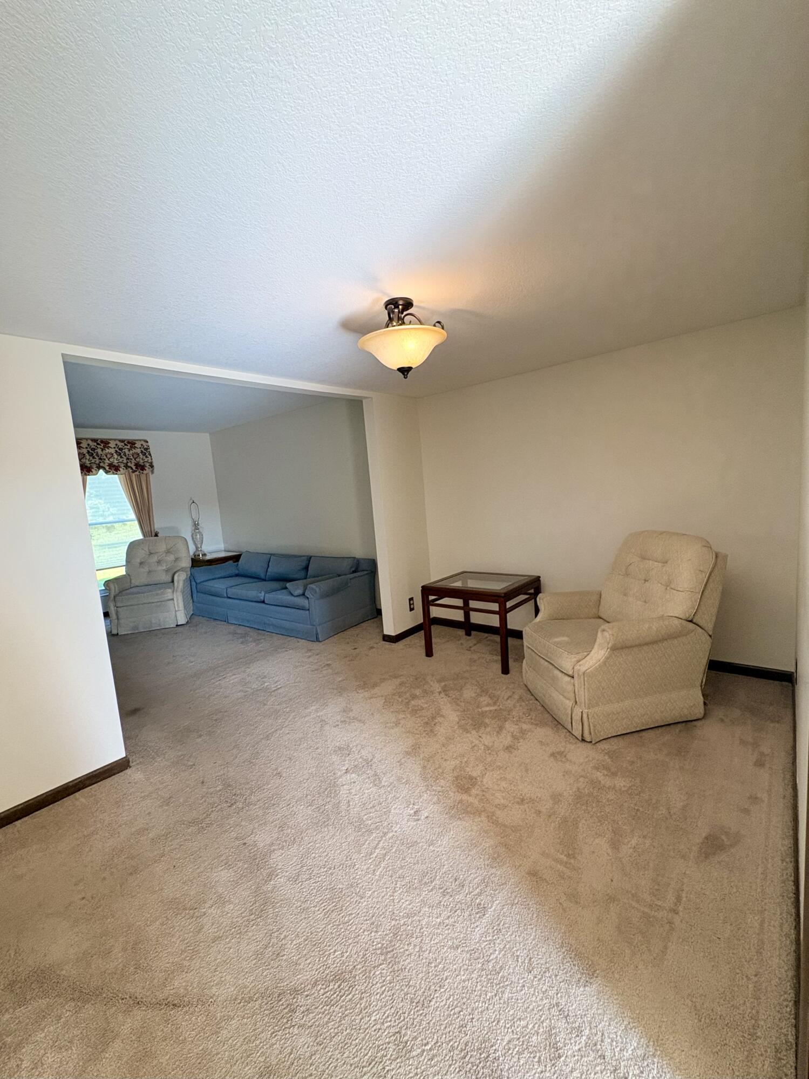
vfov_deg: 102.1
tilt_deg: -6.2
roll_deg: +7.0
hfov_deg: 85.6
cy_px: 540
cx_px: 404
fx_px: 436
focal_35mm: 14
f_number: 2.2
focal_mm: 2.22
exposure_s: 1/120
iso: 250
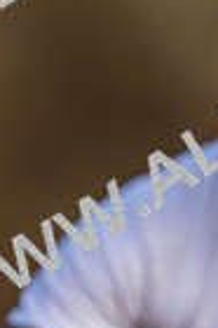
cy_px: 329
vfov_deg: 0.8
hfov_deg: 0.6
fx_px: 22708
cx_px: 209
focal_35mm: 2494
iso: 720
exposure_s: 1/2500
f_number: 4
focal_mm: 600
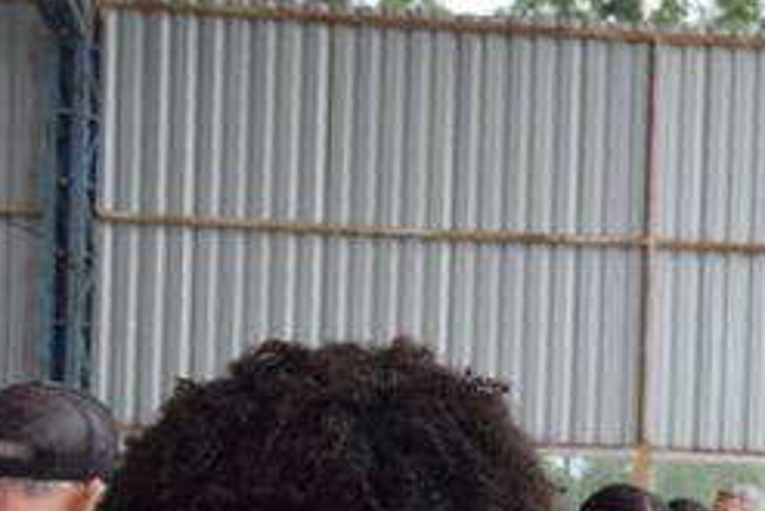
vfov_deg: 11.5
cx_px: 1127
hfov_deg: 16.1
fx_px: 2488
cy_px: 593
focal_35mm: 117
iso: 250
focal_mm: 26
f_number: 8
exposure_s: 1/250
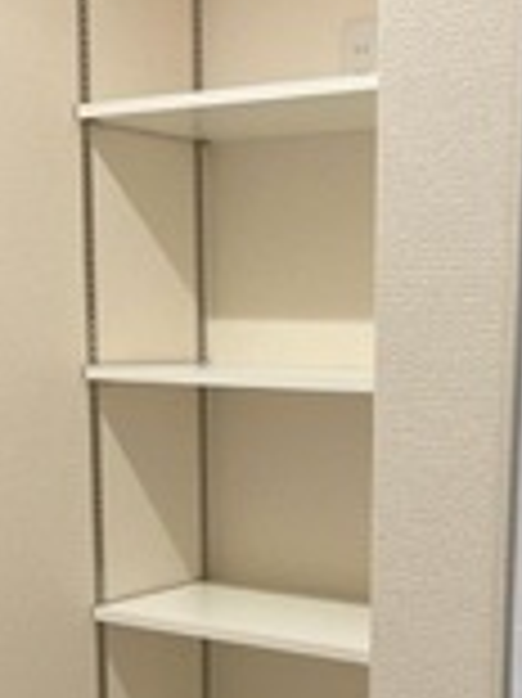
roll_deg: -0.5
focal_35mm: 65
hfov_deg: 22.5
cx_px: 351
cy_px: 612
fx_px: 1309
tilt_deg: -11.0
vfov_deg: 28.8
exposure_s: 1/60
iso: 160
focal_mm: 3.99
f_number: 1.8
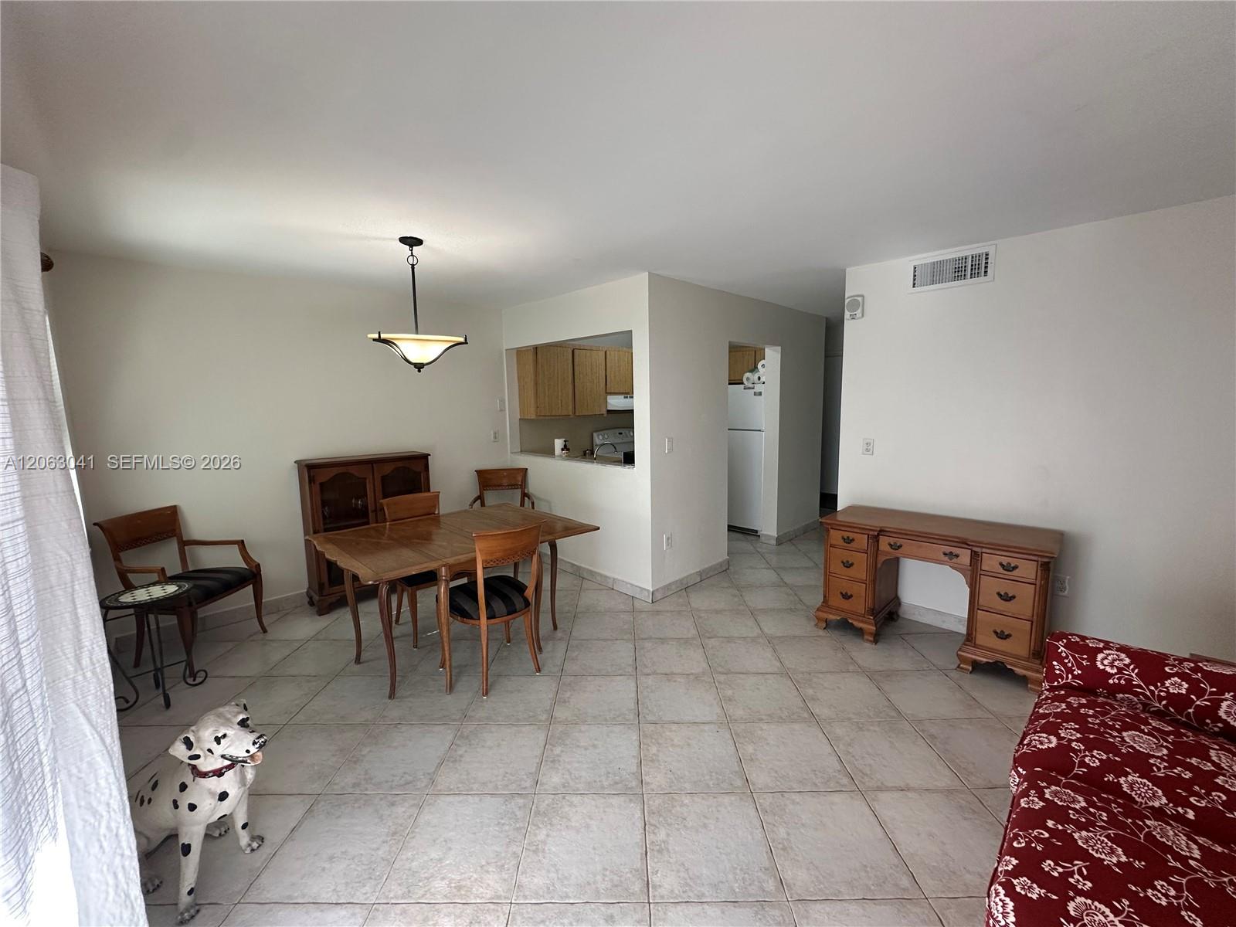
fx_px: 500
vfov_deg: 85.7
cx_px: 618
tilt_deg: -7.7
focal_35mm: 14
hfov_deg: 102.1
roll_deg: +1.4
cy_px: 464
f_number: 2.2
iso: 160
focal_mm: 2.22
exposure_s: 1/90
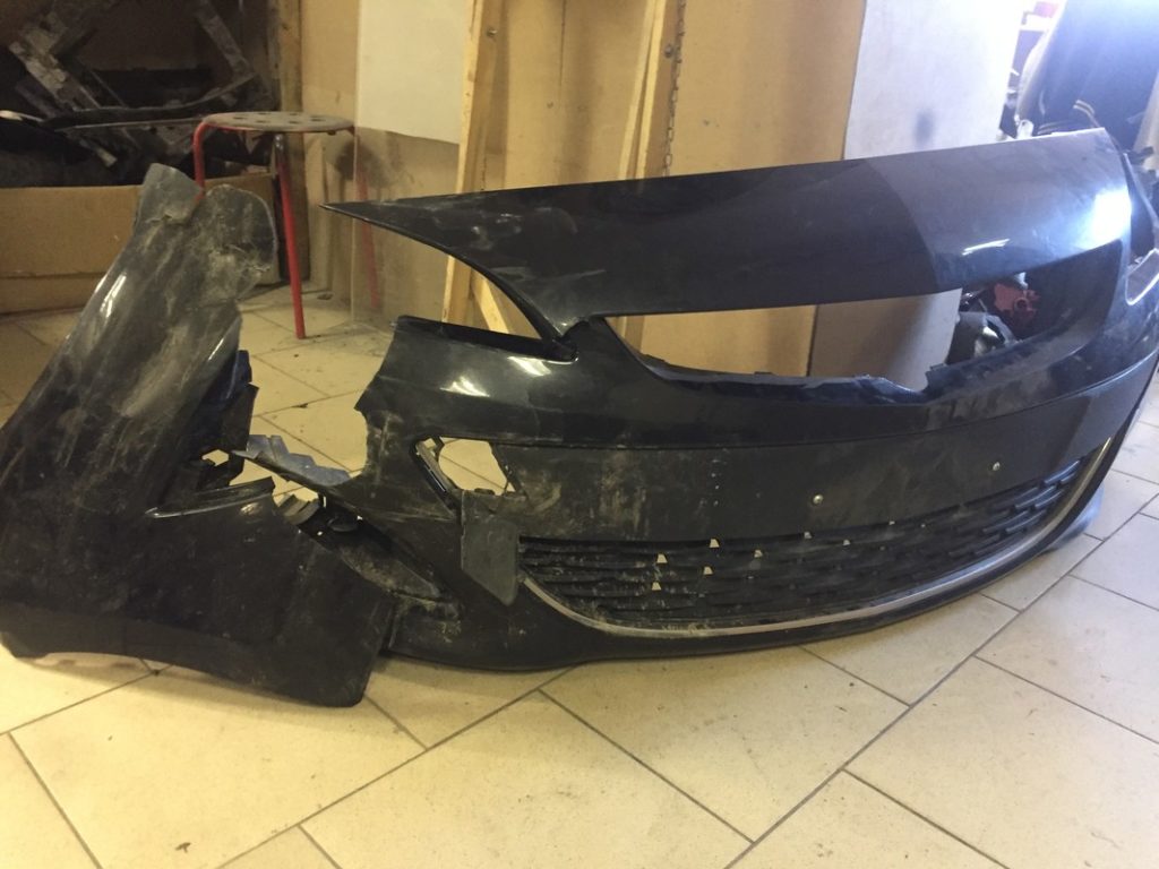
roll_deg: -4.0
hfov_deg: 61.7
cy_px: 434
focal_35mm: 29
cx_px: 580
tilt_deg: -20.0
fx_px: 971
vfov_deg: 48.2
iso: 250
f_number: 2.2
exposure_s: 1/20
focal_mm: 4.15
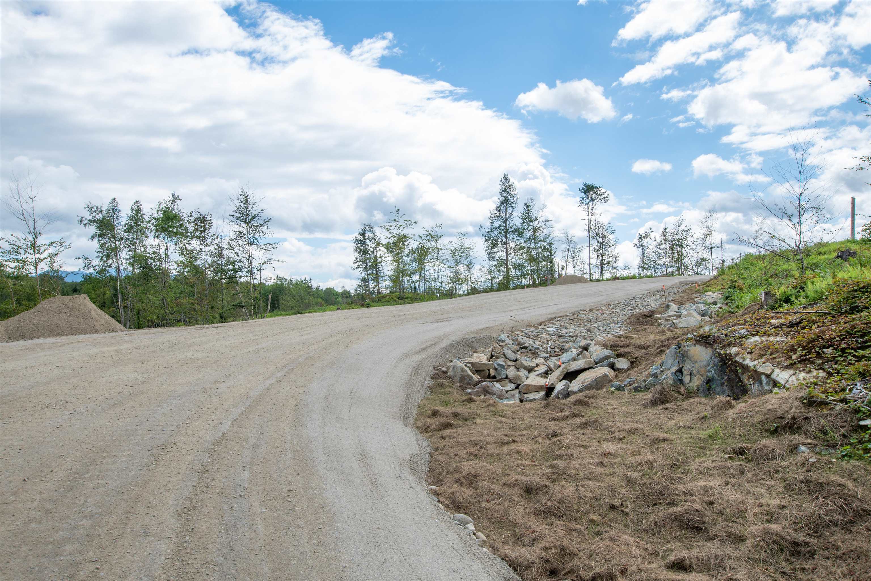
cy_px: 290
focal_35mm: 30
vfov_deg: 43.6
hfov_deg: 61.9
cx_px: 436
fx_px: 726
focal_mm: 20
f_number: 11
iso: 100
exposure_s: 1/100
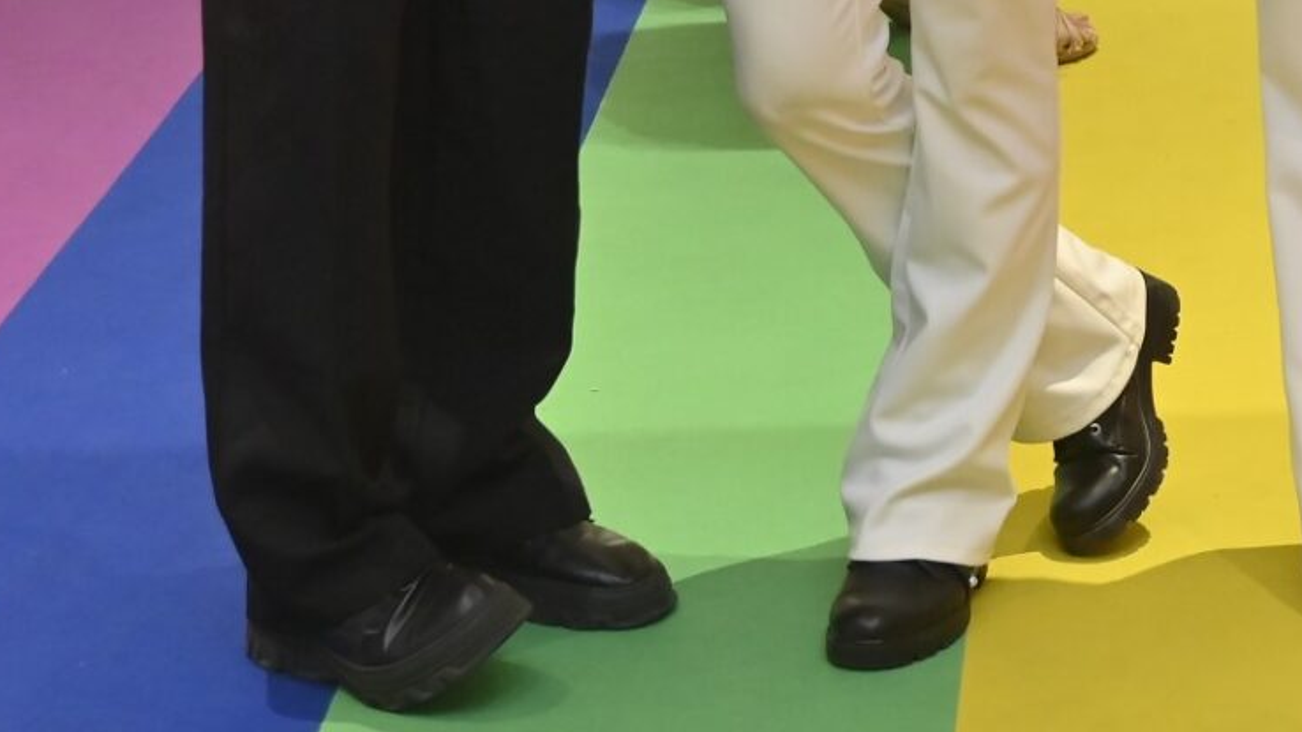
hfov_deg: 15.3
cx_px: 1223
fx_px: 4764
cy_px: -474
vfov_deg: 8.5
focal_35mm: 138
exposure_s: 1/200
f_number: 4
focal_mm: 38
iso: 1600
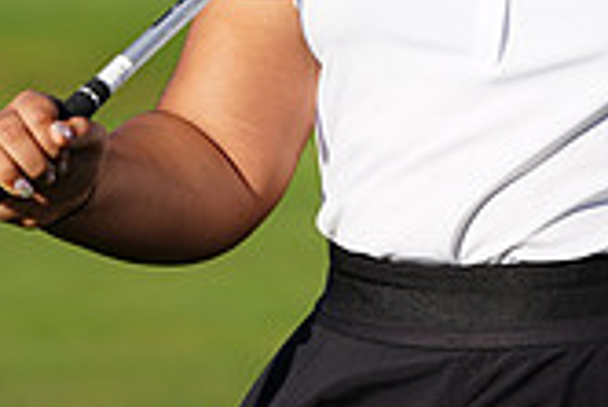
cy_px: -236
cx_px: 652
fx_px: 11714
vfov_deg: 2.0
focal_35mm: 693
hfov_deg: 3.0
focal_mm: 198
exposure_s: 1/500
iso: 100
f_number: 5.6
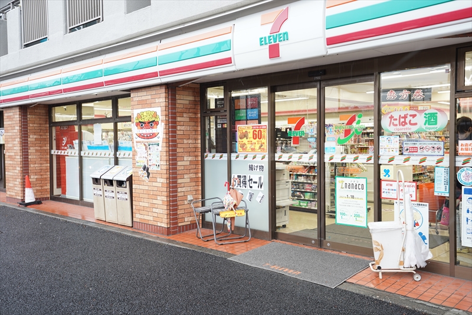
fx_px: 446
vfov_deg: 38.9
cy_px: 158
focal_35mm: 34
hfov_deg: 55.8
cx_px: 236
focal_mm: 34
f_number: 3.5
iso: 250
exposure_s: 1/40
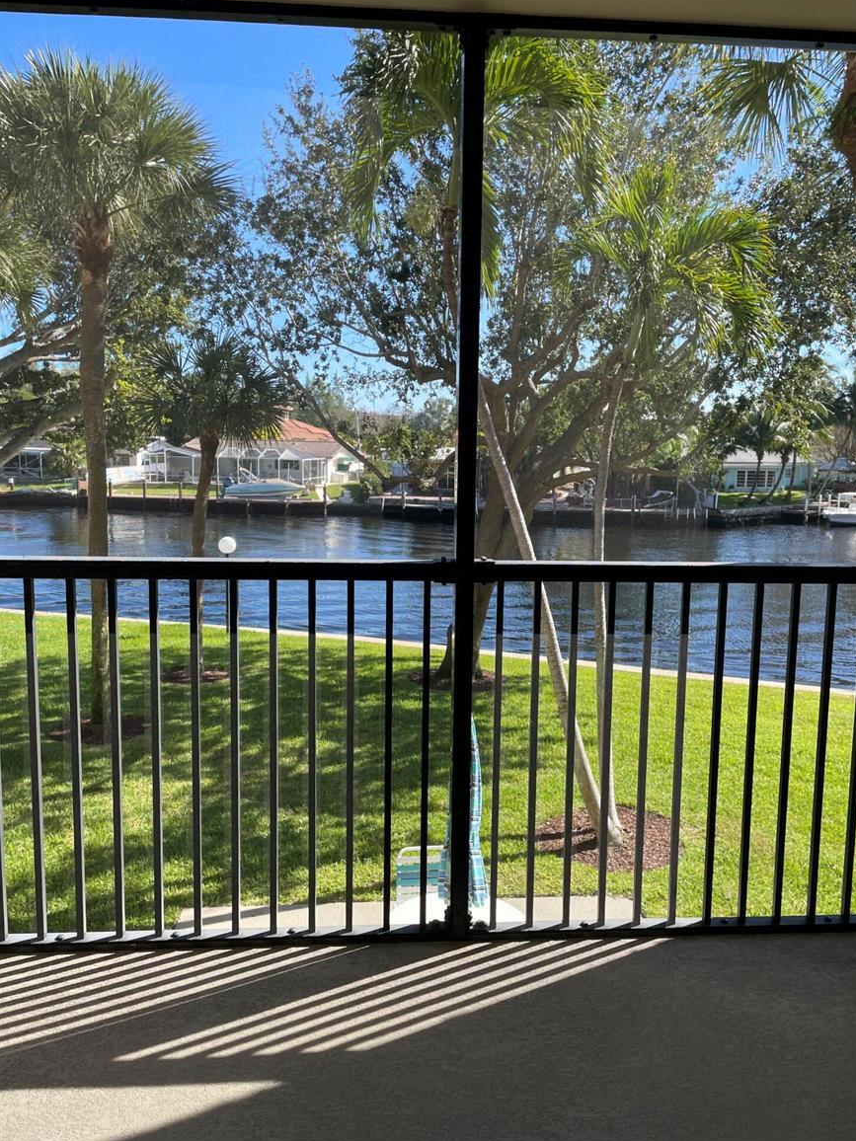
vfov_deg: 65.3
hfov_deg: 51.3
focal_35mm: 27
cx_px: 443
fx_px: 890
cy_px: 554
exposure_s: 1/790
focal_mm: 4.2
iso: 32
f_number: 1.6
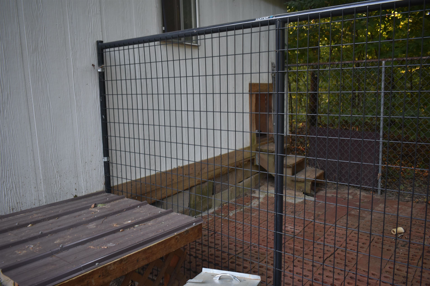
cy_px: 143
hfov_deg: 61.9
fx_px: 358
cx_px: 215
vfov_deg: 43.6
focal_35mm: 30
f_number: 3.5
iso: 220
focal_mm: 20
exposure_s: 1/30
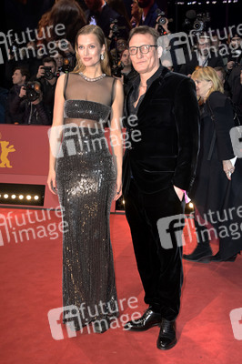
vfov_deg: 43.6
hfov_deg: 29.8
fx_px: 455
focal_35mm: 45
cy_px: 182
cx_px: 121
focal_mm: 45
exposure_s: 1/160
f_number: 5.6
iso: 1000
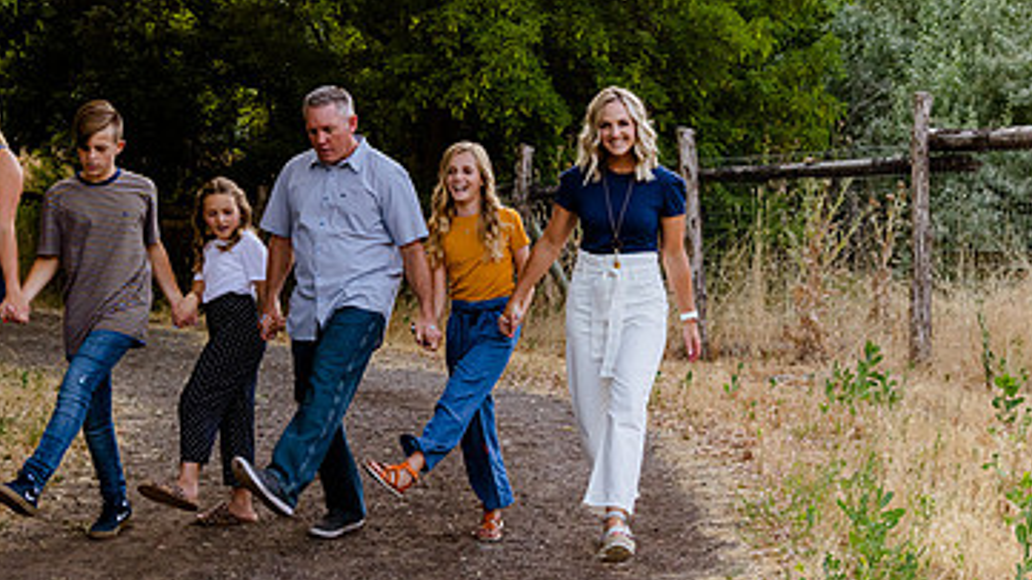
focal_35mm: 75
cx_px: 318
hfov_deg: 28.0
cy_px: 141
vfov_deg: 16.0
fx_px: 2052
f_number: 7.1
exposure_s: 1/250
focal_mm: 38
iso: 1000
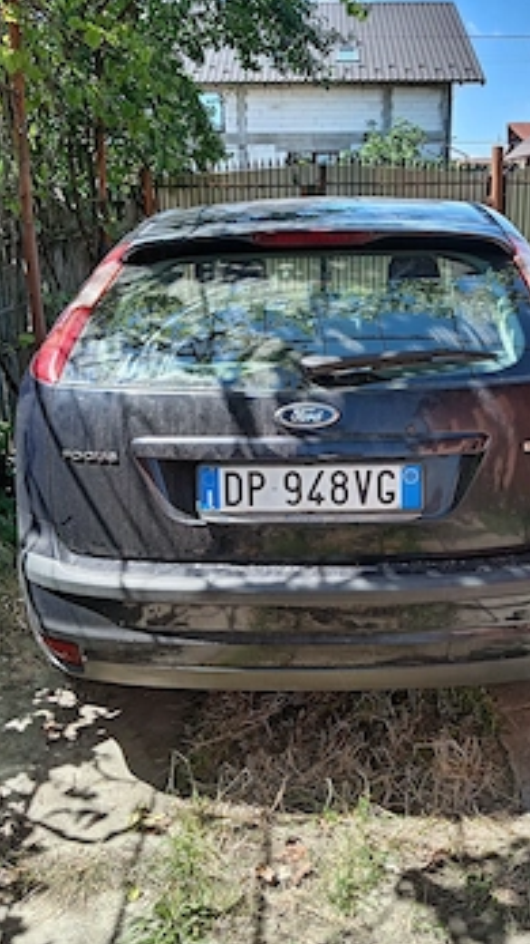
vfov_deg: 58.0
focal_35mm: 34
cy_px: 456
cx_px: 323
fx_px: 850
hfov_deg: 34.5
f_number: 1.8
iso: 100
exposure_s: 1/116
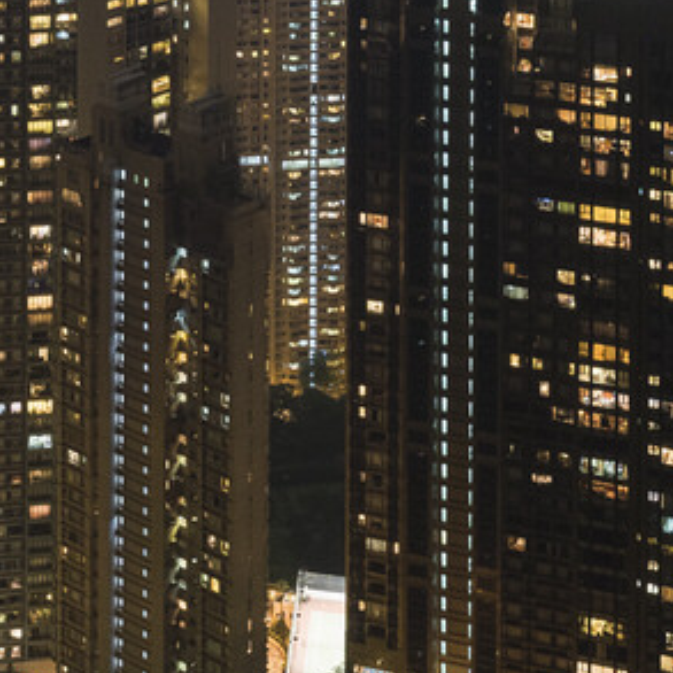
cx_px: -96
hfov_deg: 13.9
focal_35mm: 122
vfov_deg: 14.0
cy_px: -86
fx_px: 2684
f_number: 6.3
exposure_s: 37
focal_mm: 35
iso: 800
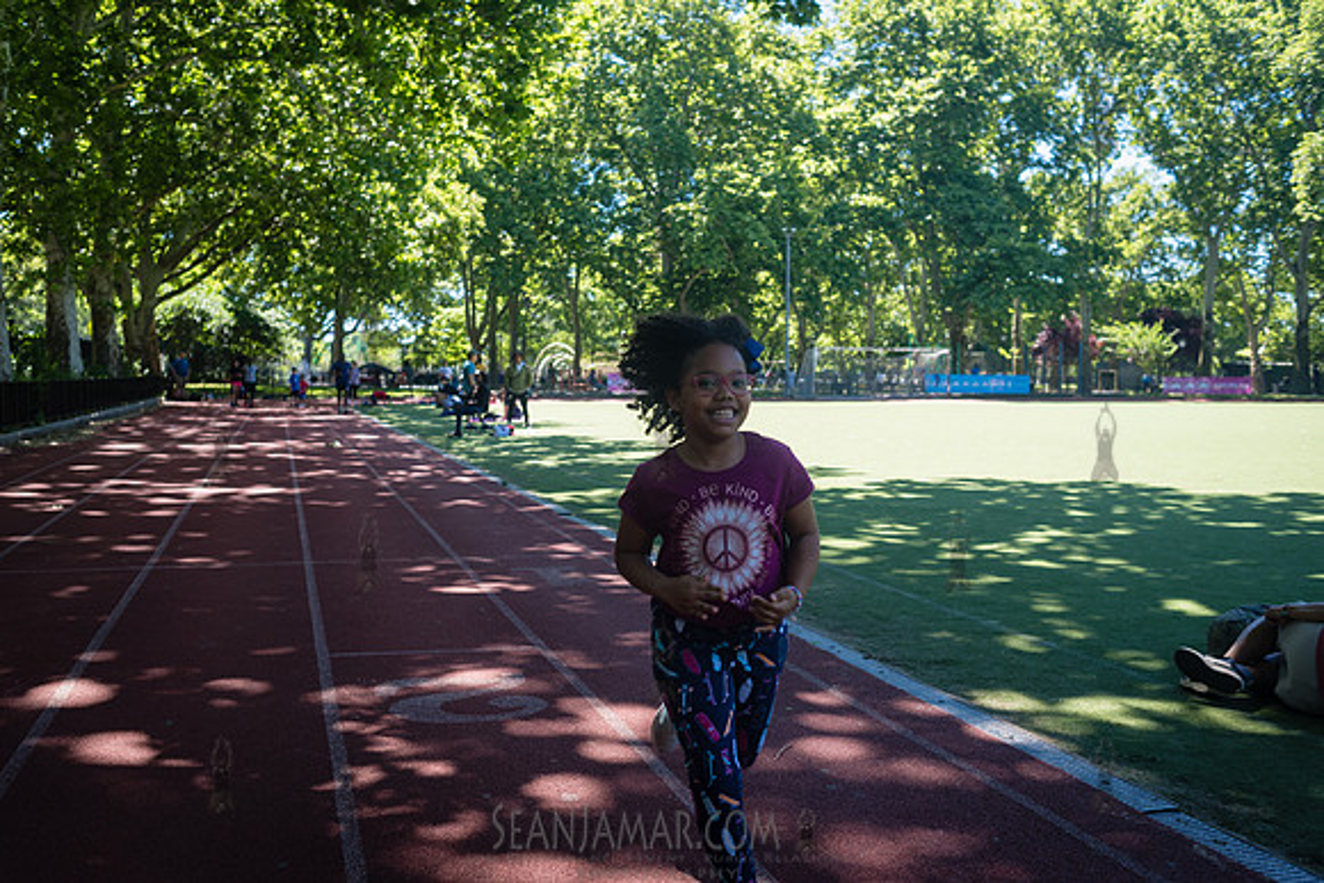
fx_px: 1287
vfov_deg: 37.9
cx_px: 662
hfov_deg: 54.4
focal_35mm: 35
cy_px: 442
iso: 320
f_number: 4
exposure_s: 1/500
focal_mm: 35
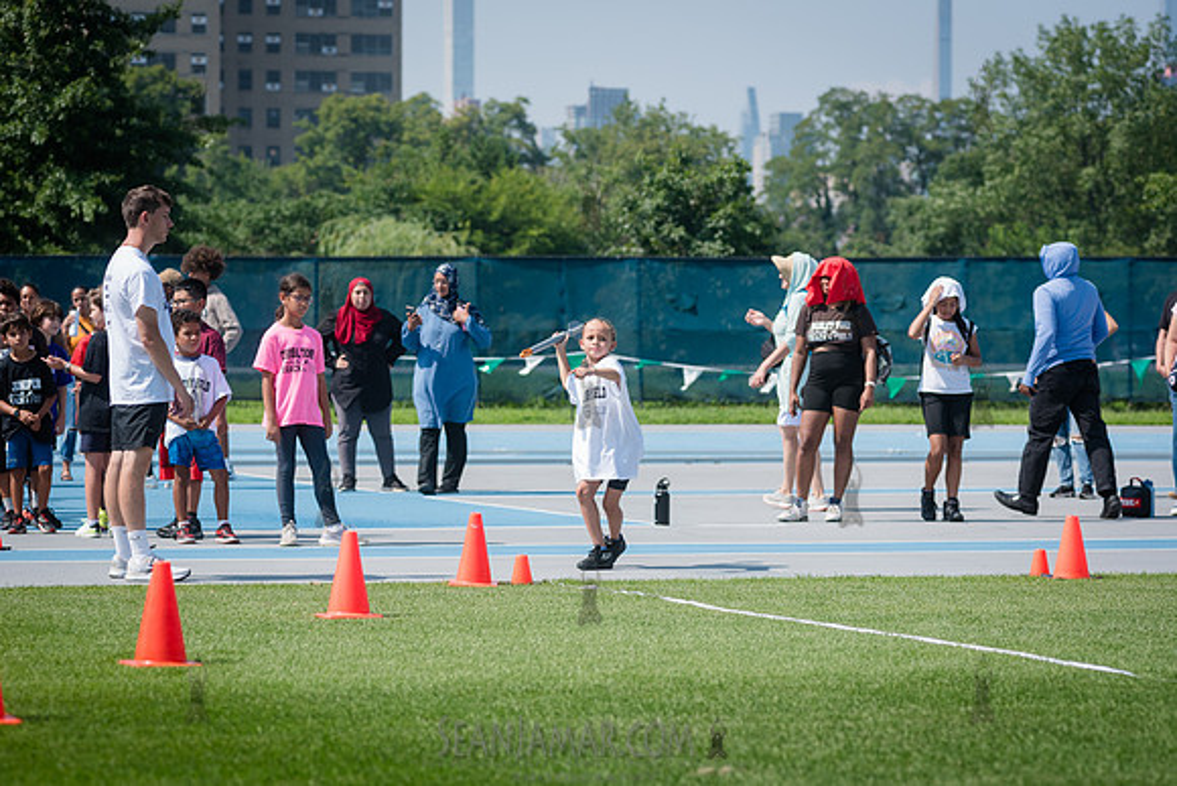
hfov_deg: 15.8
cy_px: 393
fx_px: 4239
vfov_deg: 10.6
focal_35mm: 130
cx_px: 588
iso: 400
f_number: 5
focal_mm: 125
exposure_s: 1/2500
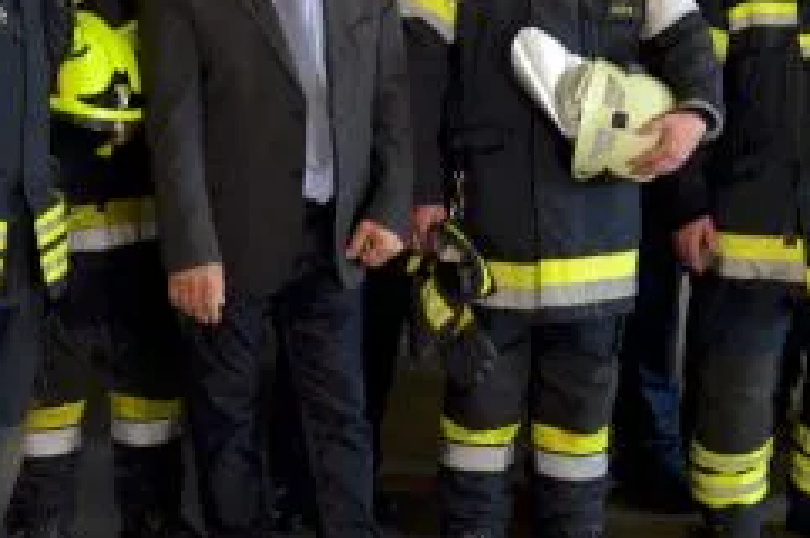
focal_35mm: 97
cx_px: 561
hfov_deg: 21.0
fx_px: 2180
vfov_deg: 13.7
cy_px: -91
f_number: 3.8
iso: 900
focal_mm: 24
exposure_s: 1/30
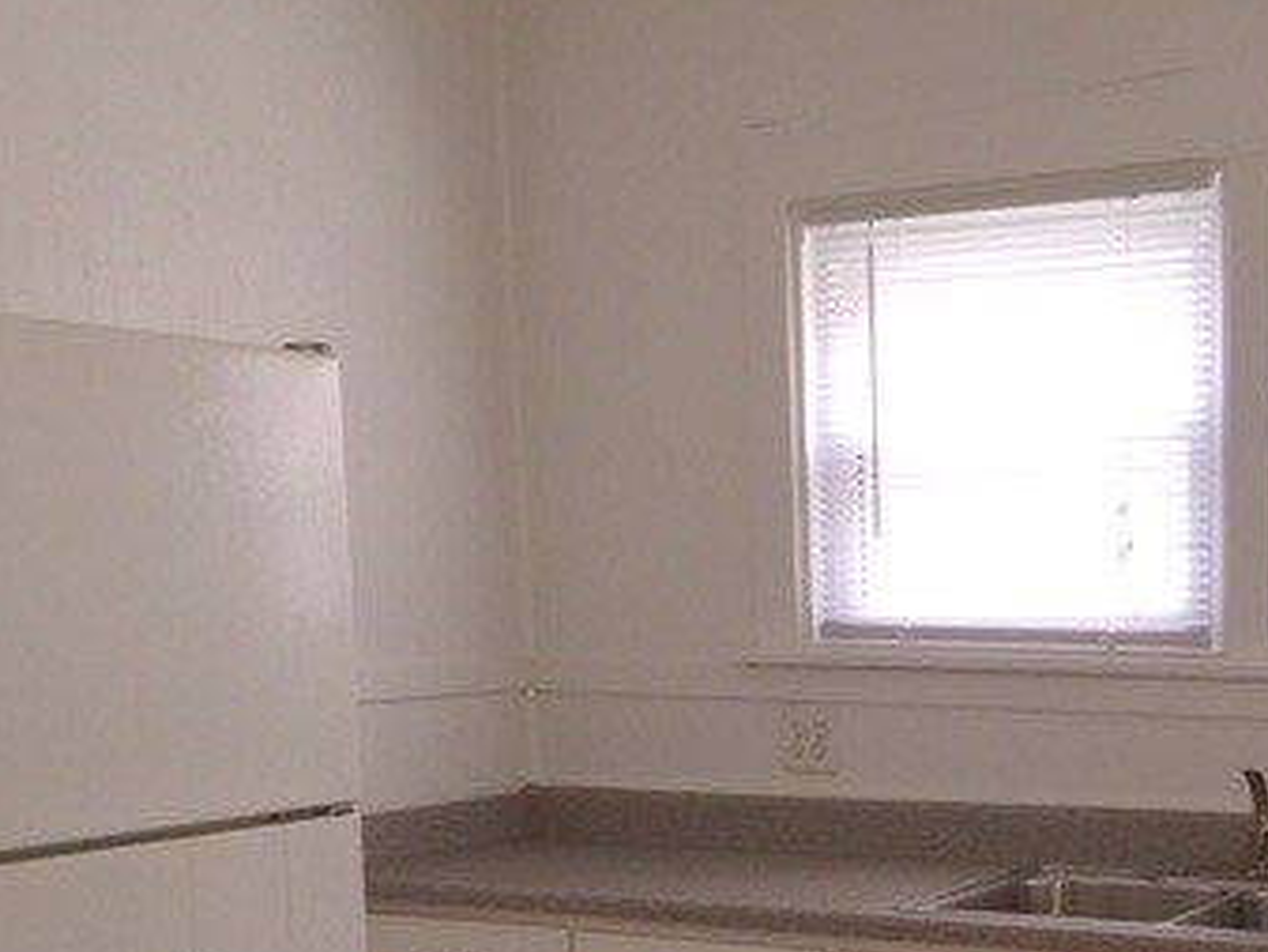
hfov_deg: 34.4
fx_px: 2015
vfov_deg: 25.6
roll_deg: +0.7
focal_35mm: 55
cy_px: 888
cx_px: 892
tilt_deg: -8.2
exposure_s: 1/35
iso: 32
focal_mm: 4.15
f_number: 2.2
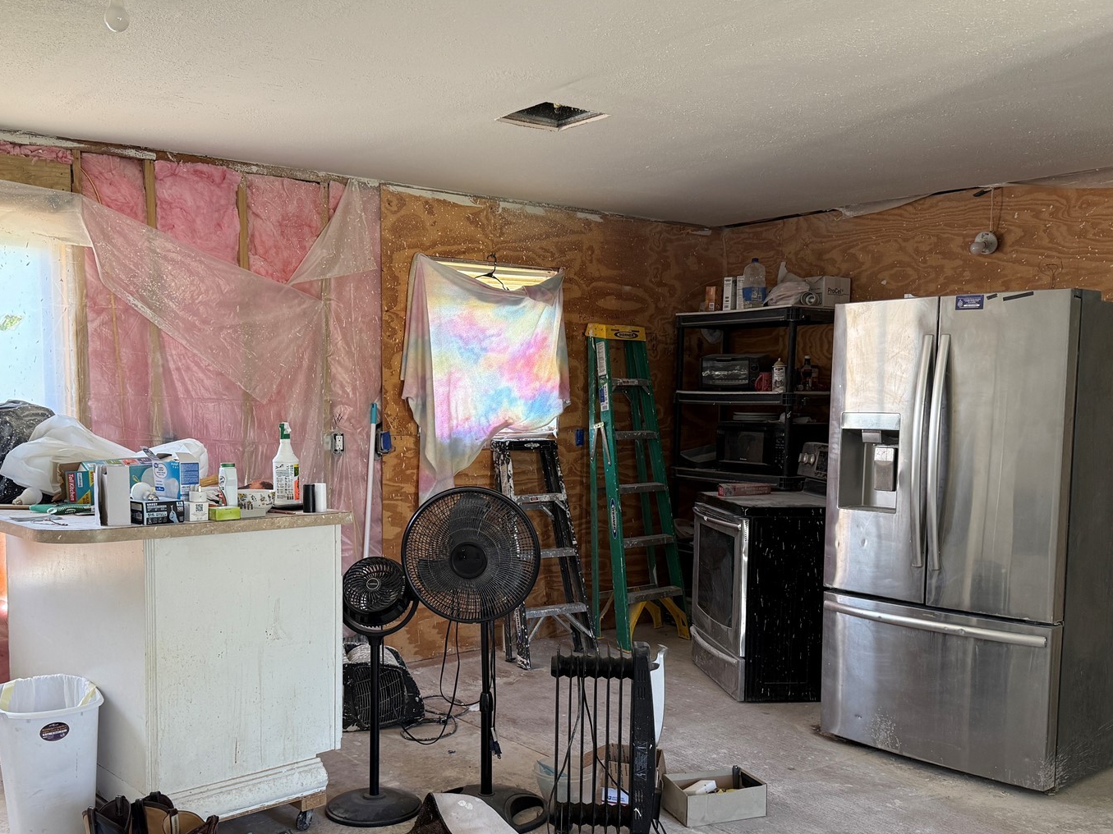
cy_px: 502
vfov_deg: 41.6
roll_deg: +0.4
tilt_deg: -5.1
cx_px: 515
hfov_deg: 53.9
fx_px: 1093
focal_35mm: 34
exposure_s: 1/121
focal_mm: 6.76
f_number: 1.78
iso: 160
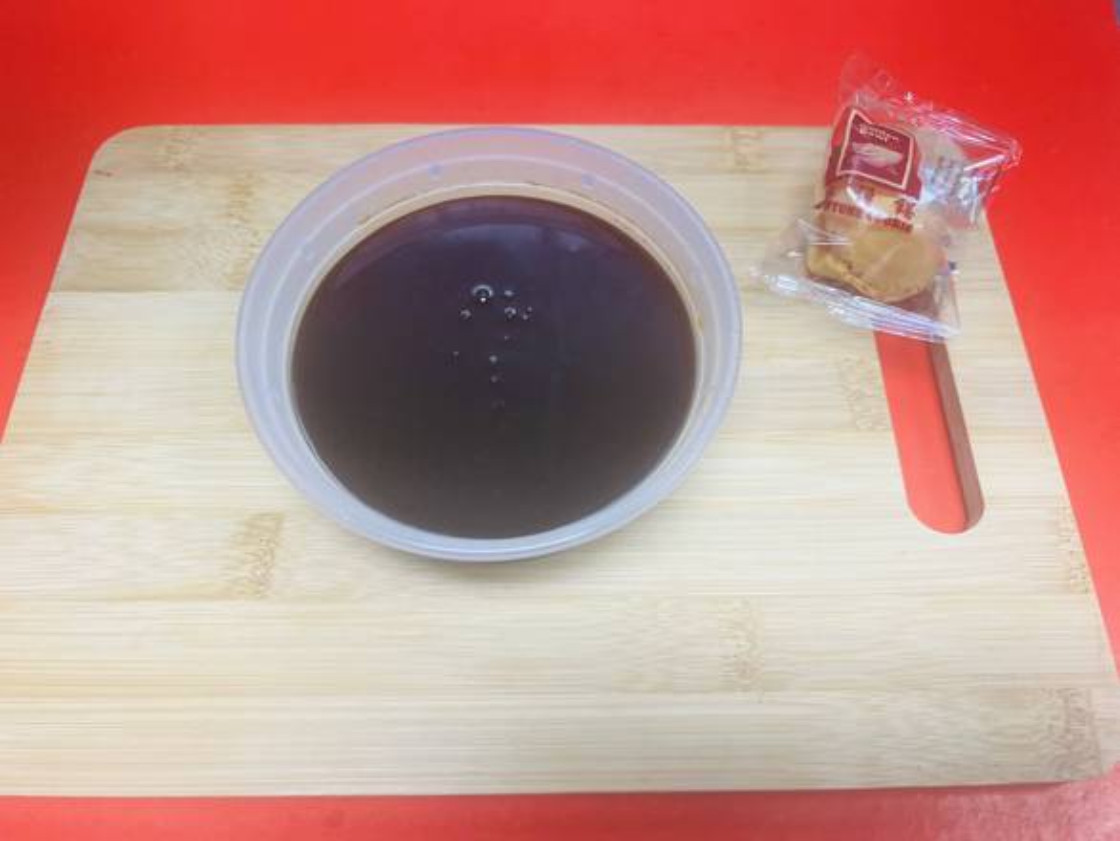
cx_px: 560
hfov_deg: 67.3
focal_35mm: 26
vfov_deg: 53.1
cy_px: 420
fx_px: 842
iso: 100
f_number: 1.5
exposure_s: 1/120
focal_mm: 5.7
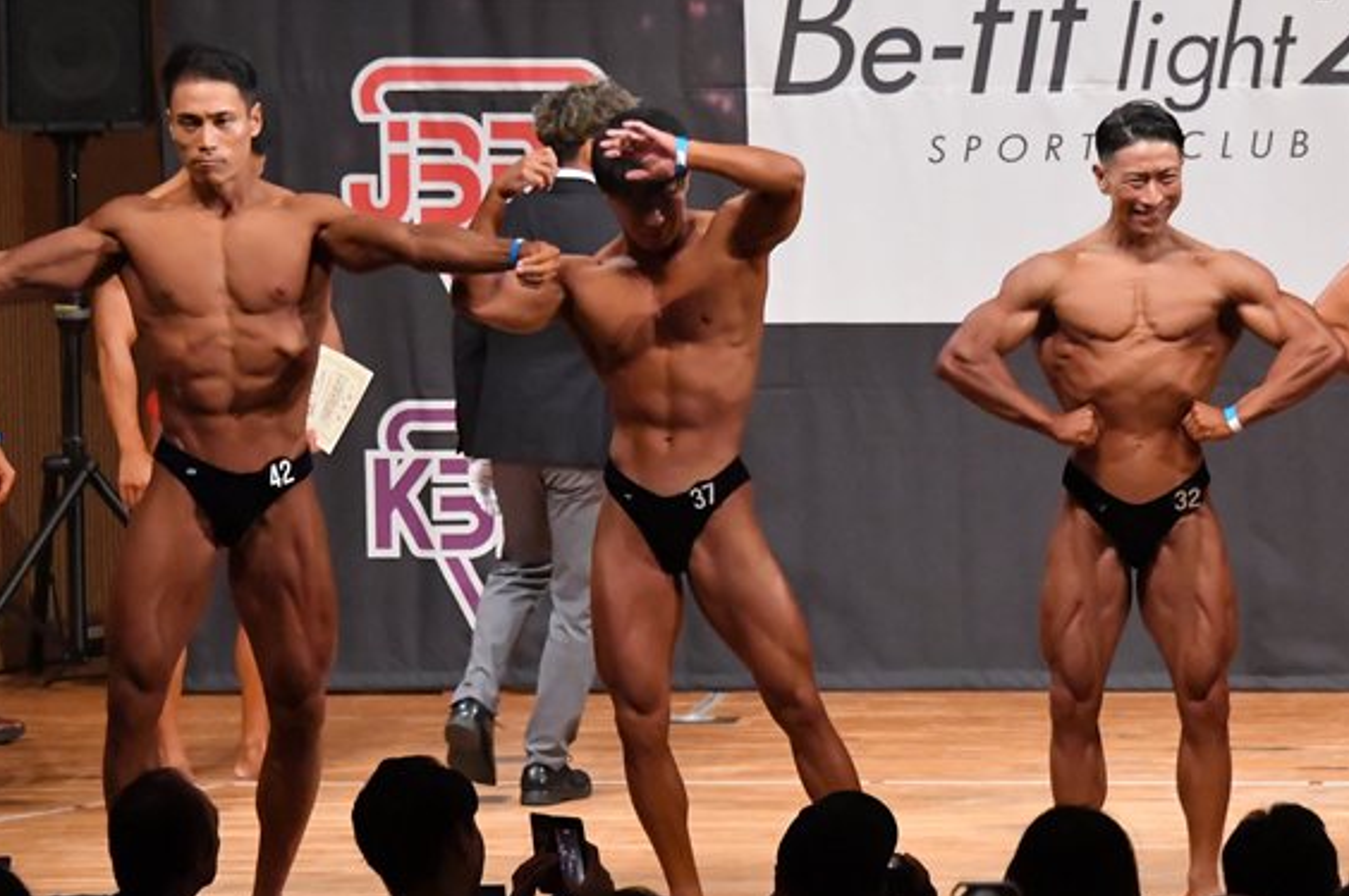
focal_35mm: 257
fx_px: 9622
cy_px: 495
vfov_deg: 5.3
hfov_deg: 8.0
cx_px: 683
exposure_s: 1/400
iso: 10000
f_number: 5.6
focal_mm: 125
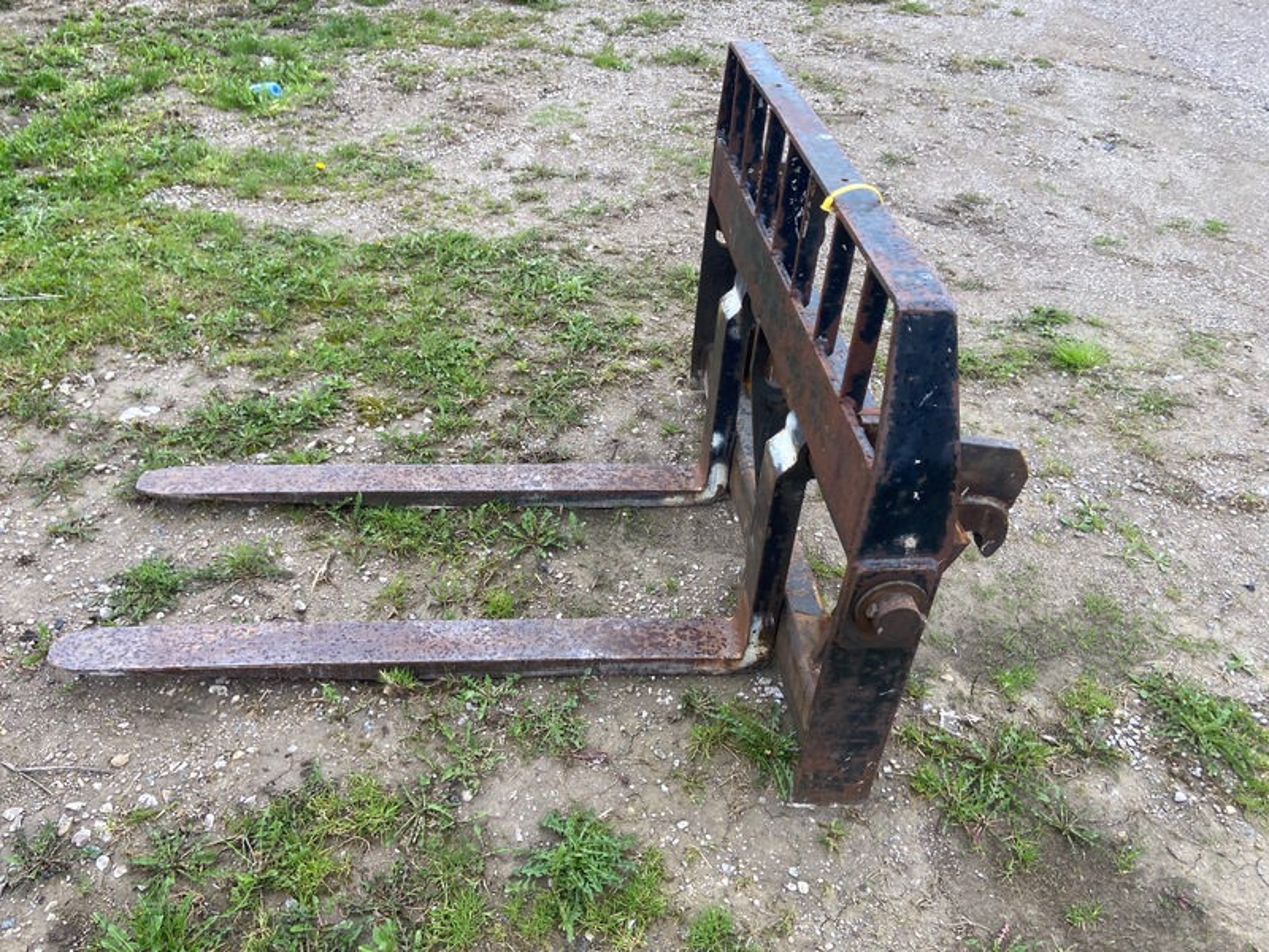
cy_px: 476
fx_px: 953
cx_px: 634
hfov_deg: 67.3
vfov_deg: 53.1
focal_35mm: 26
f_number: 1.8
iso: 32
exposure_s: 1/335
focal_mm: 4.25
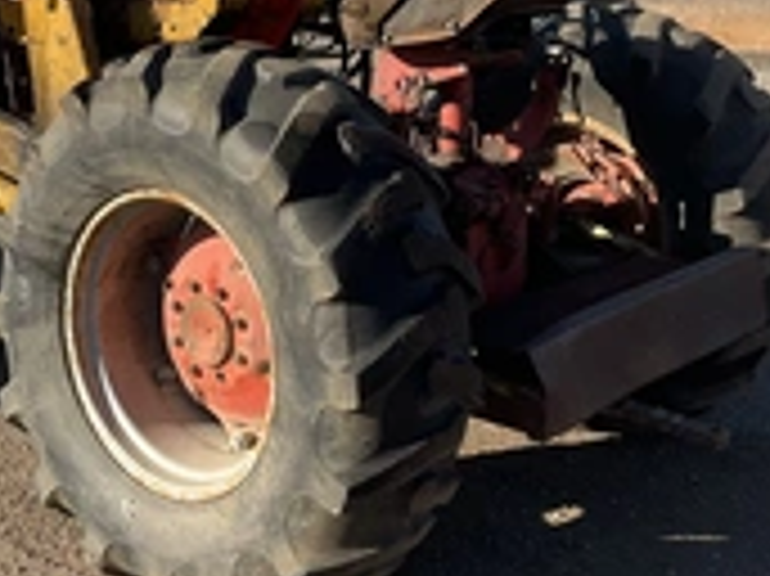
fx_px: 1512
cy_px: 194
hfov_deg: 28.3
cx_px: 234
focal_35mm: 68
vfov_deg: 21.5
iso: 25
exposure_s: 1/1221
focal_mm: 3
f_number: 1.8
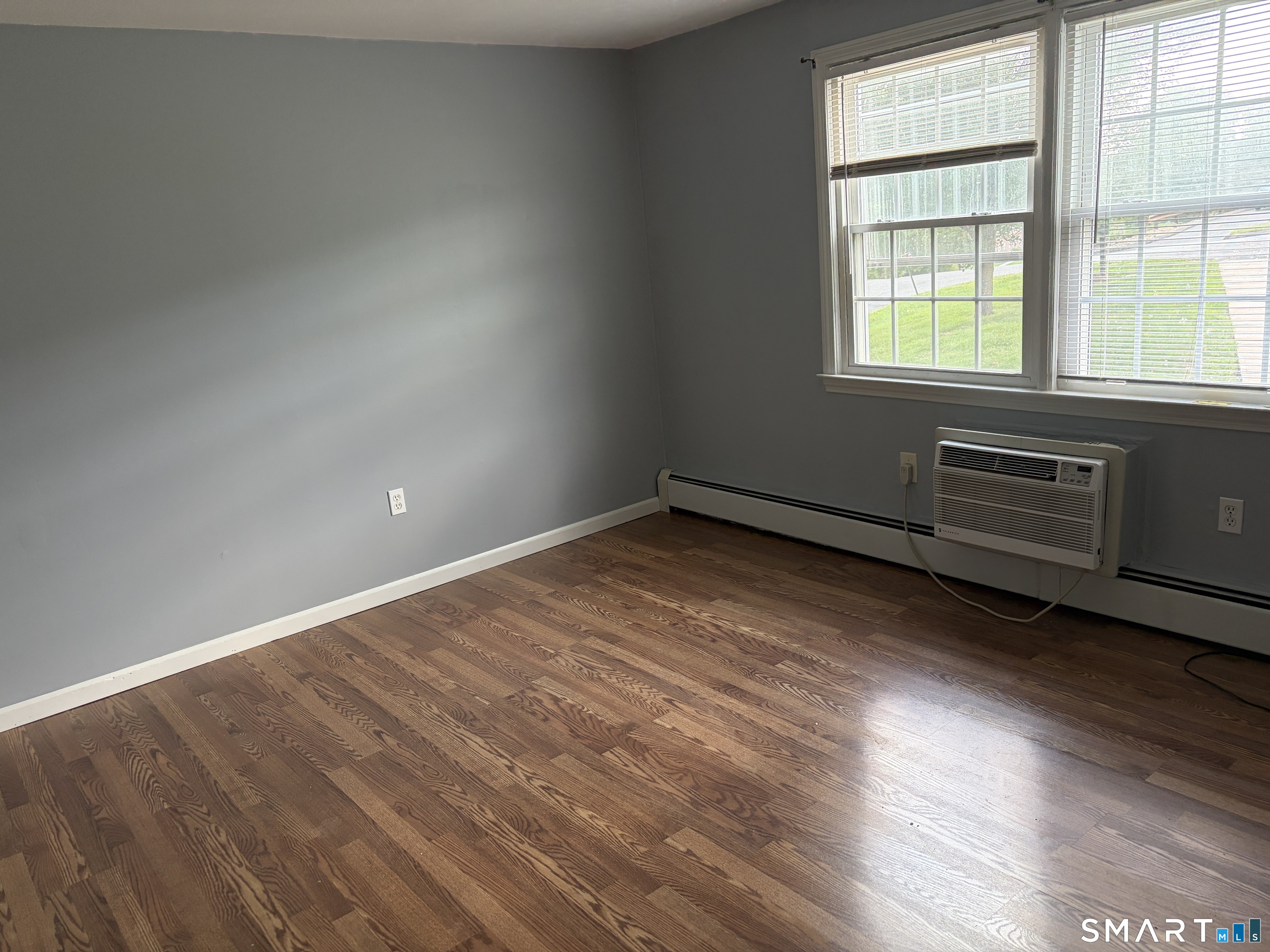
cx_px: 635
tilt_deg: -15.4
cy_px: 476
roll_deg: +5.8
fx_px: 954
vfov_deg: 53.1
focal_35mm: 26
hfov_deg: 67.3
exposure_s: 1/93
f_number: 1.6
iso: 125
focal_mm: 5.96
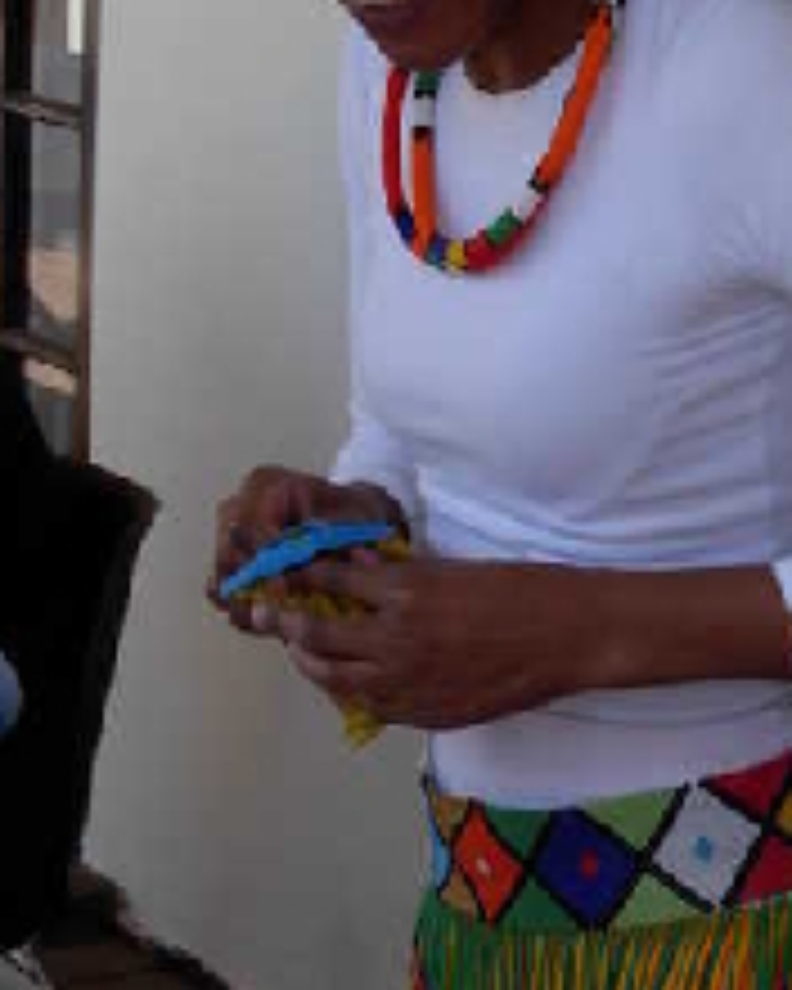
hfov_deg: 11.3
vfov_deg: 14.1
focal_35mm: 136
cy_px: 333
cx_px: 698
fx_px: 3985
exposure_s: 1/322
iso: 79
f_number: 3.4
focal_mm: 10.5
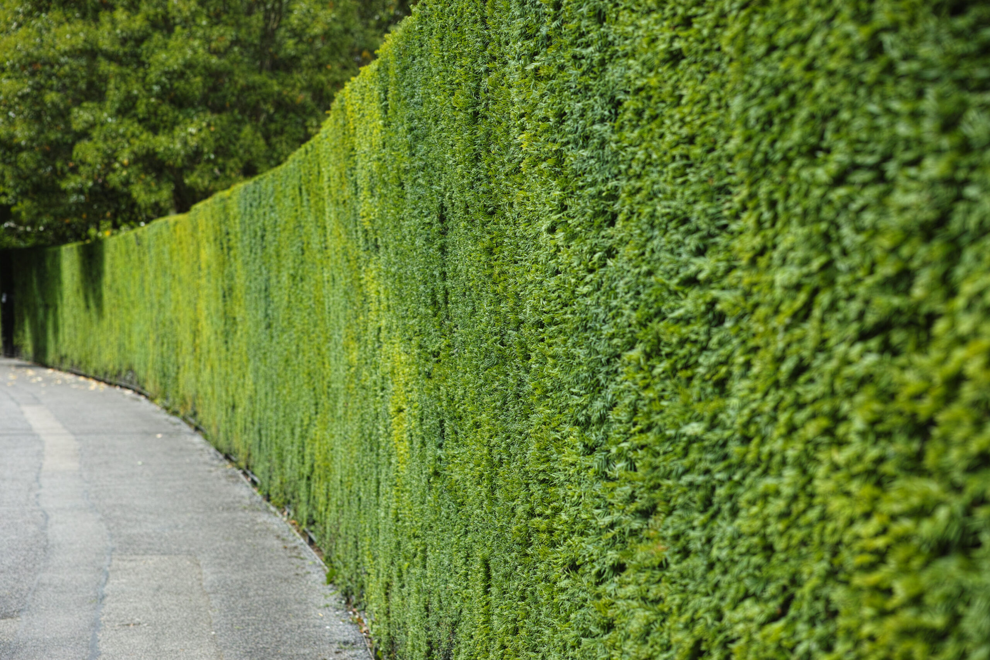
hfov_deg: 27.0
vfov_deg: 18.2
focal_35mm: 75
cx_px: 495
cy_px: 330
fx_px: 2062
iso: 100
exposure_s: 1/250
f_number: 5
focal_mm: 50
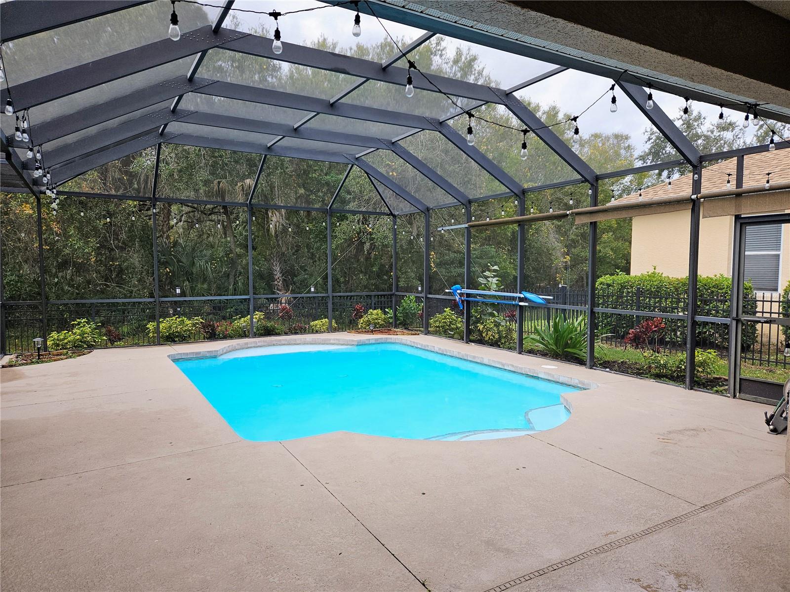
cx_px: 395
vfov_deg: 58.9
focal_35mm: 23
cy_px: 296
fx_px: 525
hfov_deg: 73.9
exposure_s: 1/294
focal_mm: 5.4
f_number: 1.8
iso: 25
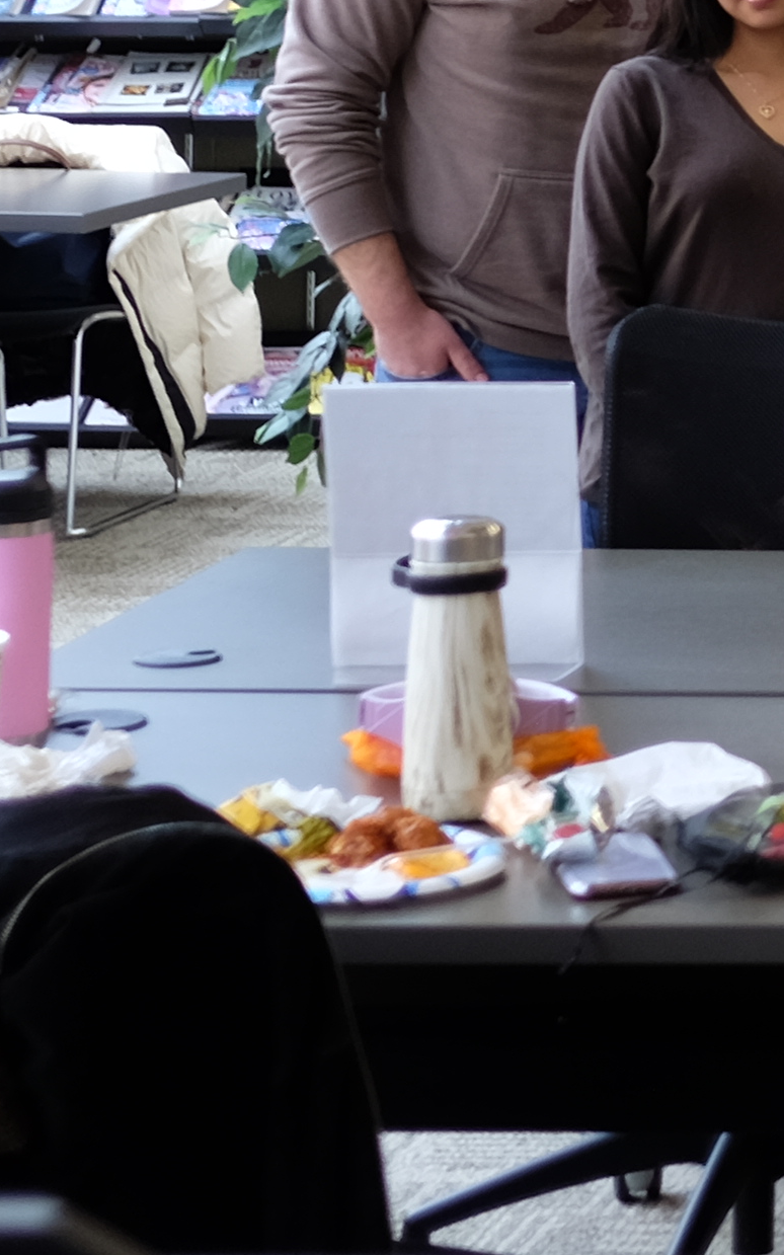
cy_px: -343
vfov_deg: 14.3
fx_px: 4822
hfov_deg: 8.4
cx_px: 1938
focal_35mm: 141
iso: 200
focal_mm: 23
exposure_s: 1/60
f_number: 2
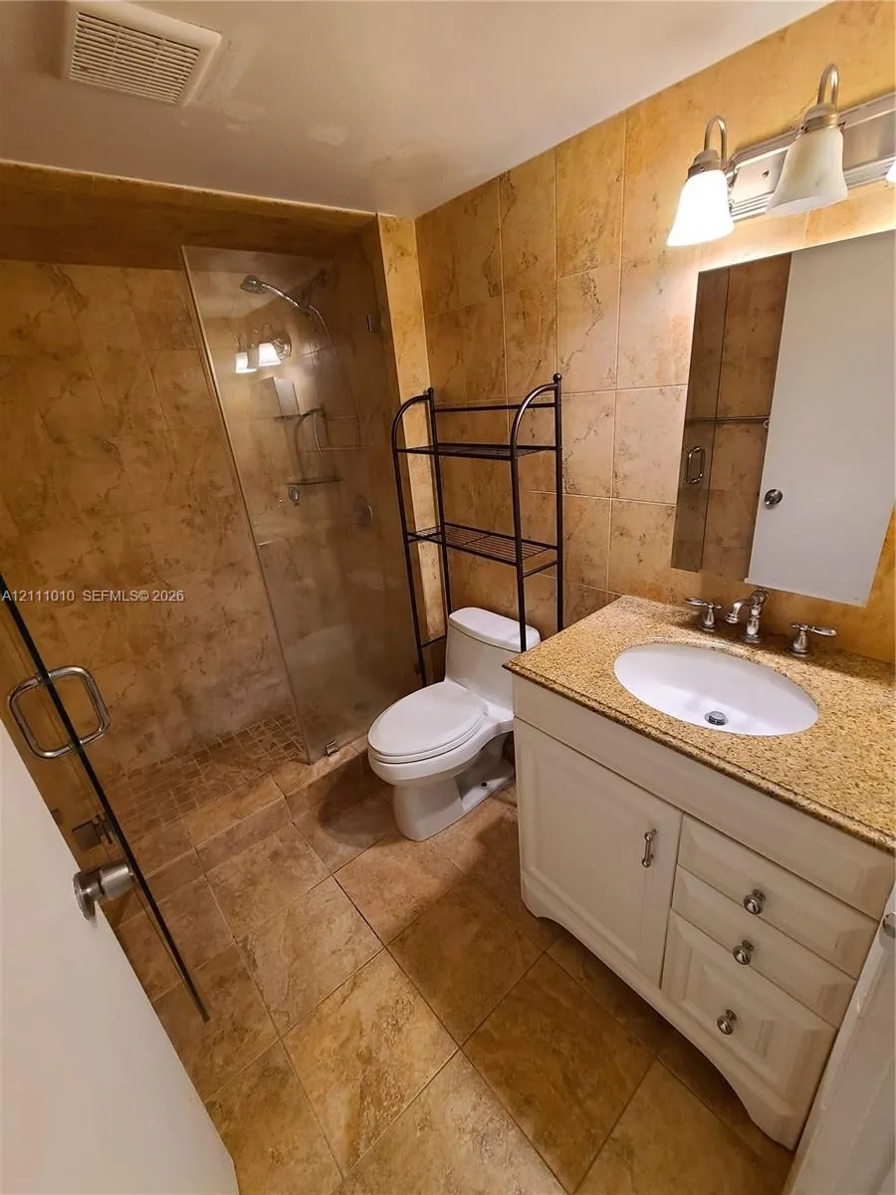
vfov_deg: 106.2
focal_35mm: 13
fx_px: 449
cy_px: 598
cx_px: 448
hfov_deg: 89.9
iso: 400
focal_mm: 2.2
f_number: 2.2
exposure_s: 1/40
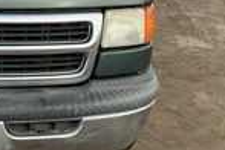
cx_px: -21
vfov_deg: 16.7
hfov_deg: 24.0
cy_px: -21
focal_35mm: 79
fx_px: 494
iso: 25
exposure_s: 1/642
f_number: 1.8
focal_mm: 3
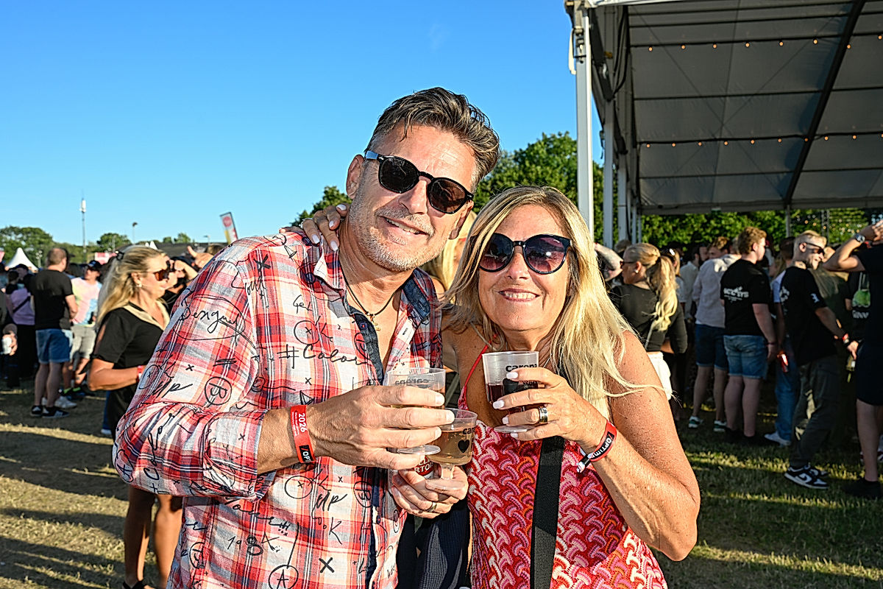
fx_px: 834
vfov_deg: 38.9
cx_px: 442
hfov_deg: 55.8
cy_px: 294
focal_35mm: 34
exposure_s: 1/125
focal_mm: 34
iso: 100
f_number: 9
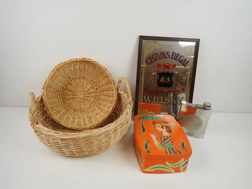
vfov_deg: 68.7
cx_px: 126
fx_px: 138
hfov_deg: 84.7
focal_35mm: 19
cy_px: 94
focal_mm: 3.33
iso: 125
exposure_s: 1/125
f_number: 2
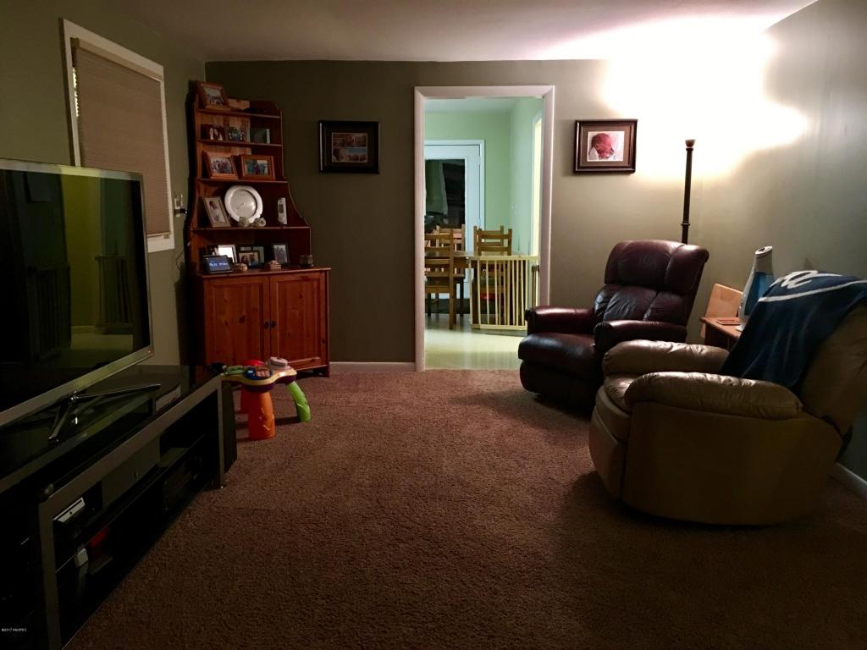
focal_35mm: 29
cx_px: 434
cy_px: 325
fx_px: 726
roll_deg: +0.5
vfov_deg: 48.2
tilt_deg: -8.6
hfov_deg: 61.7
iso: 80
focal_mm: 4.15
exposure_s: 1/4
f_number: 2.2
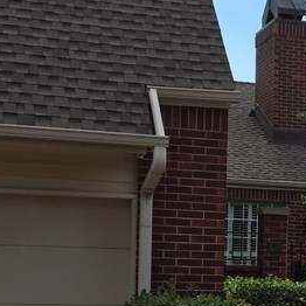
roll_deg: -1.8
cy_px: 283
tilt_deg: +0.6
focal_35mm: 100
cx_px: 360
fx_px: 1000
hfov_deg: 16.7
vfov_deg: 17.1
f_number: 2.2
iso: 25
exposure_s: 1/1479
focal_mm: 4.15
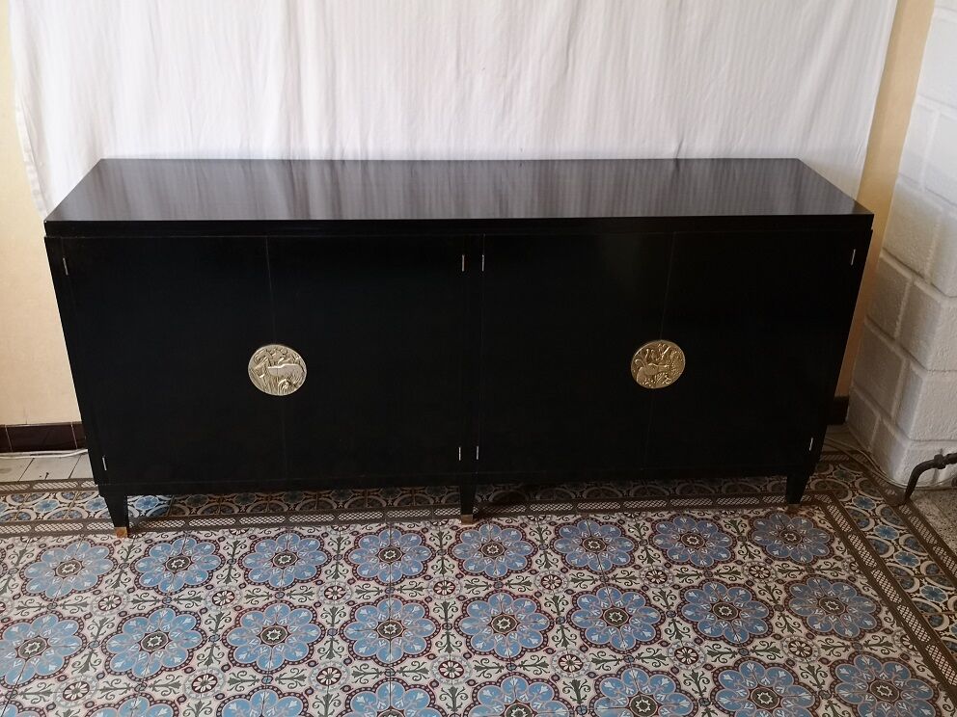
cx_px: 478
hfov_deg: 56.8
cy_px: 358
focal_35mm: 32
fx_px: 885
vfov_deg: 44.2
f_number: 1.8
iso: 200
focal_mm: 3.95
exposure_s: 1/33.3
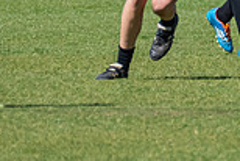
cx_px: 327
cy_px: -53
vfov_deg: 0.5
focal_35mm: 2931
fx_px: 19558
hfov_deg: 0.7
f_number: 8
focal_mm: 460
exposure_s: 1/3200
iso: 800
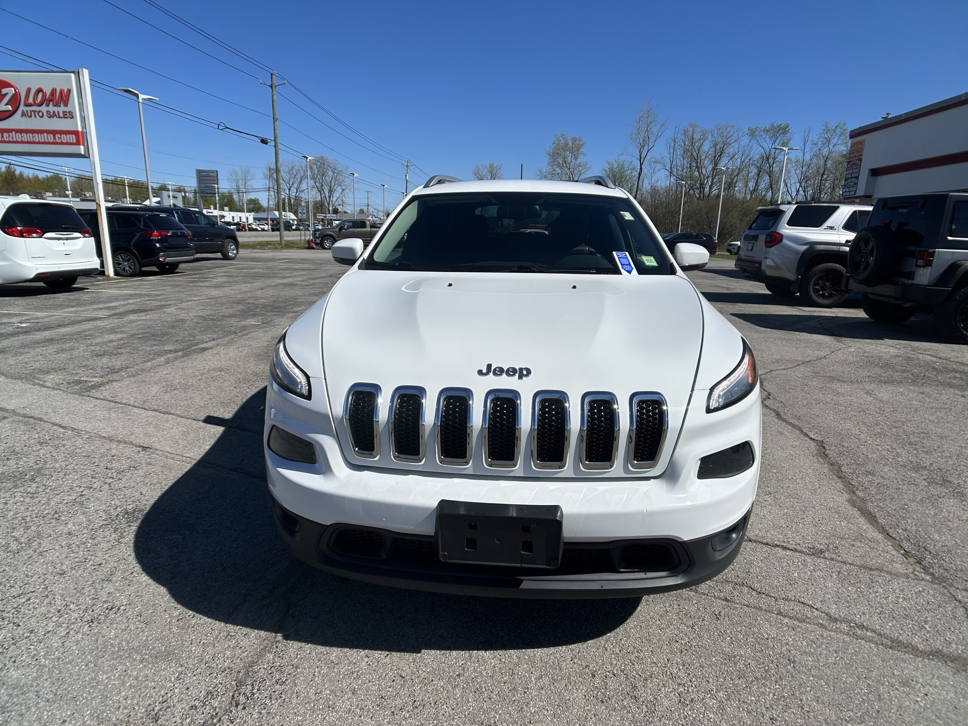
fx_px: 727
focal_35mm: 26
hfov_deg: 67.3
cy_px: 363
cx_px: 484
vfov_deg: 53.1
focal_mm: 5.7
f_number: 1.5
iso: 50
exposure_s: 1/7463
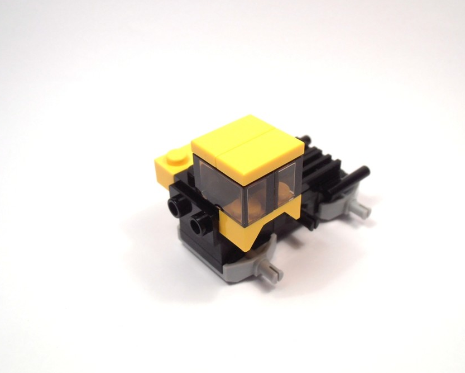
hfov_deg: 46.8
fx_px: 537
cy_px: 185
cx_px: 245
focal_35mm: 39
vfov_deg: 38.2
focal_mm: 6.61
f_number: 3.9
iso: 80
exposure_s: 1/100
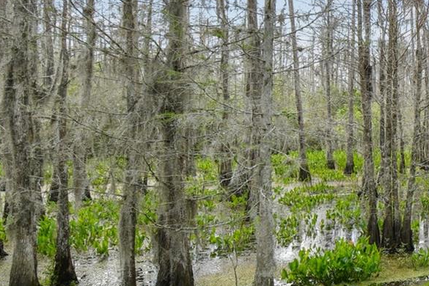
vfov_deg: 32.6
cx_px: 498
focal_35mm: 41
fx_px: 489
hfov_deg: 37.5
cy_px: 122
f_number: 7.1
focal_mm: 10
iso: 100
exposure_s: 1/50
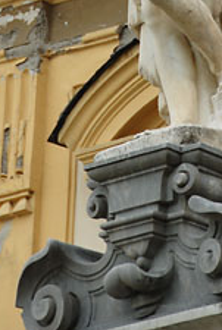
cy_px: -110
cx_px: 83
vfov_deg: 3.7
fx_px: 5132
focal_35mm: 557
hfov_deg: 2.5
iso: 100
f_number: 5.6
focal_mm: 135
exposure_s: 1/180
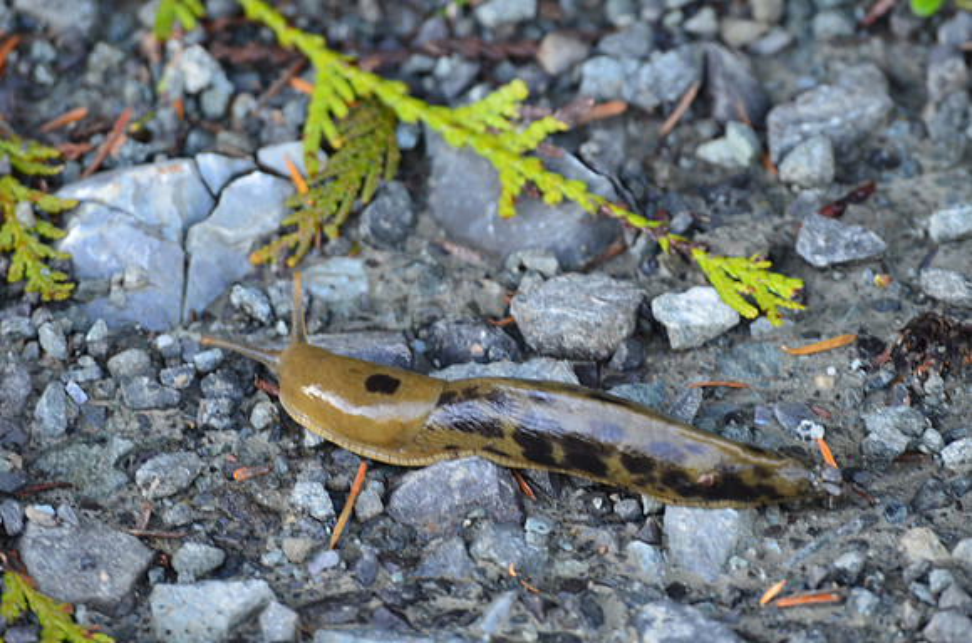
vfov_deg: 3.0
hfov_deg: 4.6
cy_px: 322
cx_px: 486
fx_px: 12123
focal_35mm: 450
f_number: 8
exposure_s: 1/50
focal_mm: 300
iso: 800
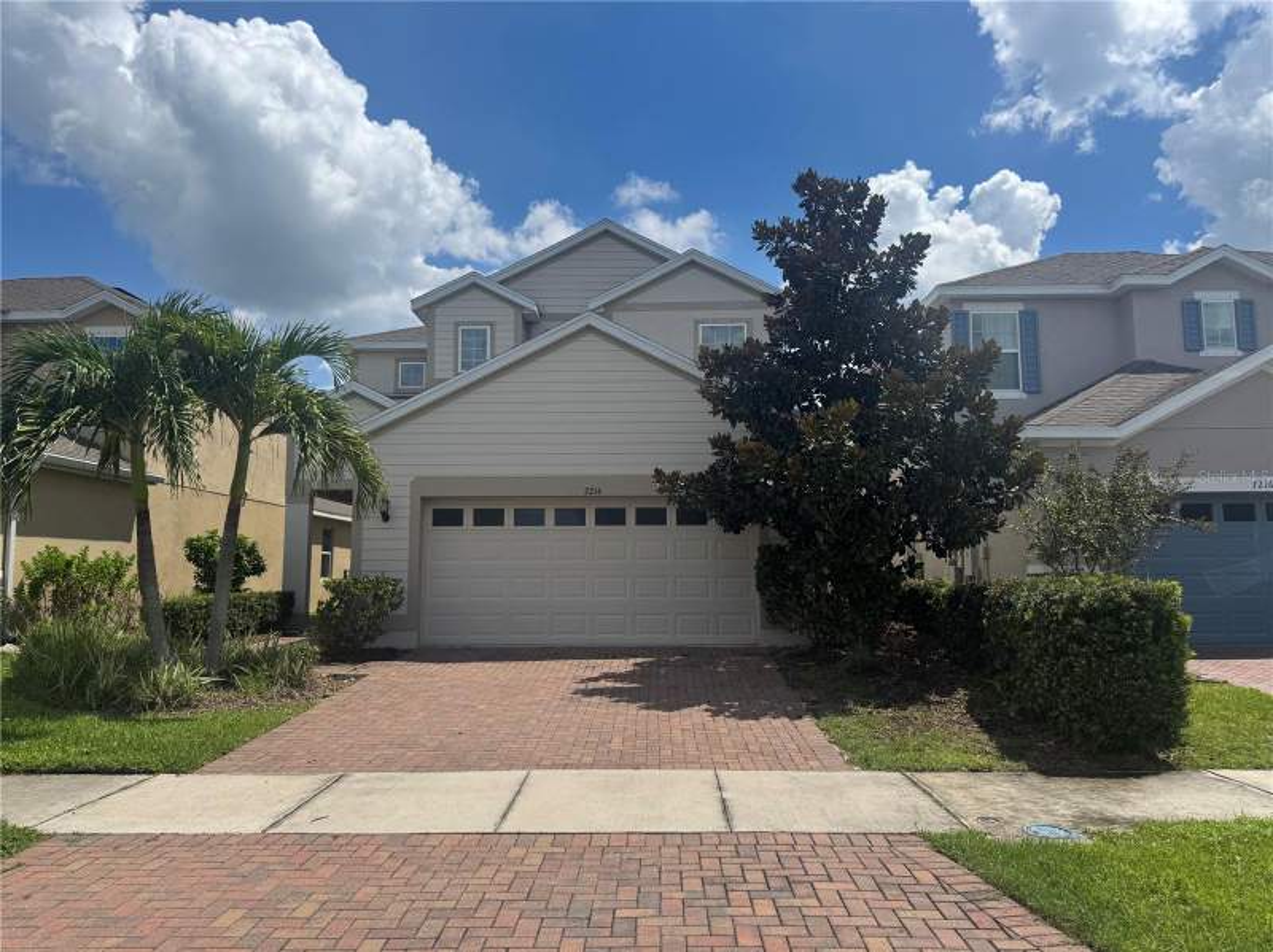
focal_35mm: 24
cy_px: 476
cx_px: 636
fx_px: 882
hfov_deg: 71.6
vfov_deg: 56.8
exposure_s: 1/7092
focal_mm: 6.76
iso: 80
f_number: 1.78
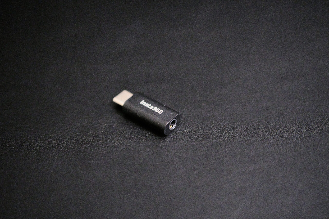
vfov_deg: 18.2
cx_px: 164
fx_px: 685
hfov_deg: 27.0
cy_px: 110
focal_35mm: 75
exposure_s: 1/125
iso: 6400
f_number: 1.8
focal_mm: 50
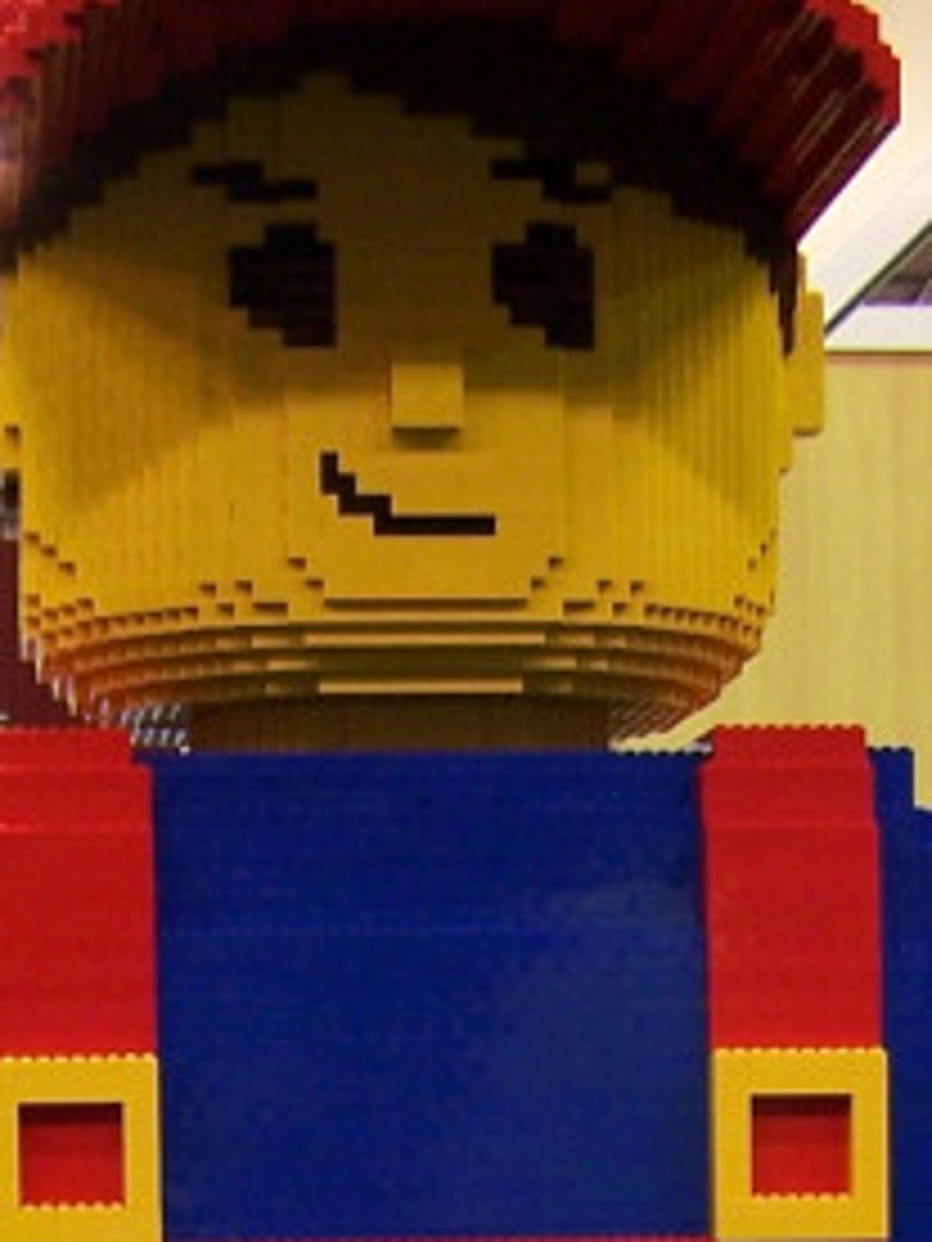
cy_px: 1836
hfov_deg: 10.5
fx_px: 5062
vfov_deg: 13.3
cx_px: 396
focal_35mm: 141
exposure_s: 1/2
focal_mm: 6.3
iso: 80
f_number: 2.8
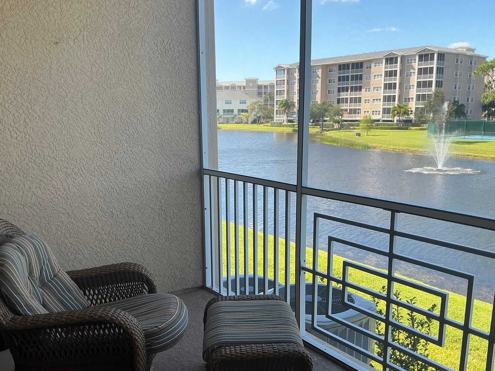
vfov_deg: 42.8
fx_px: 472
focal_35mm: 33
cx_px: 246
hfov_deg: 55.4
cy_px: 216
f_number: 1.8
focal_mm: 3
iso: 25
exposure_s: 1/250
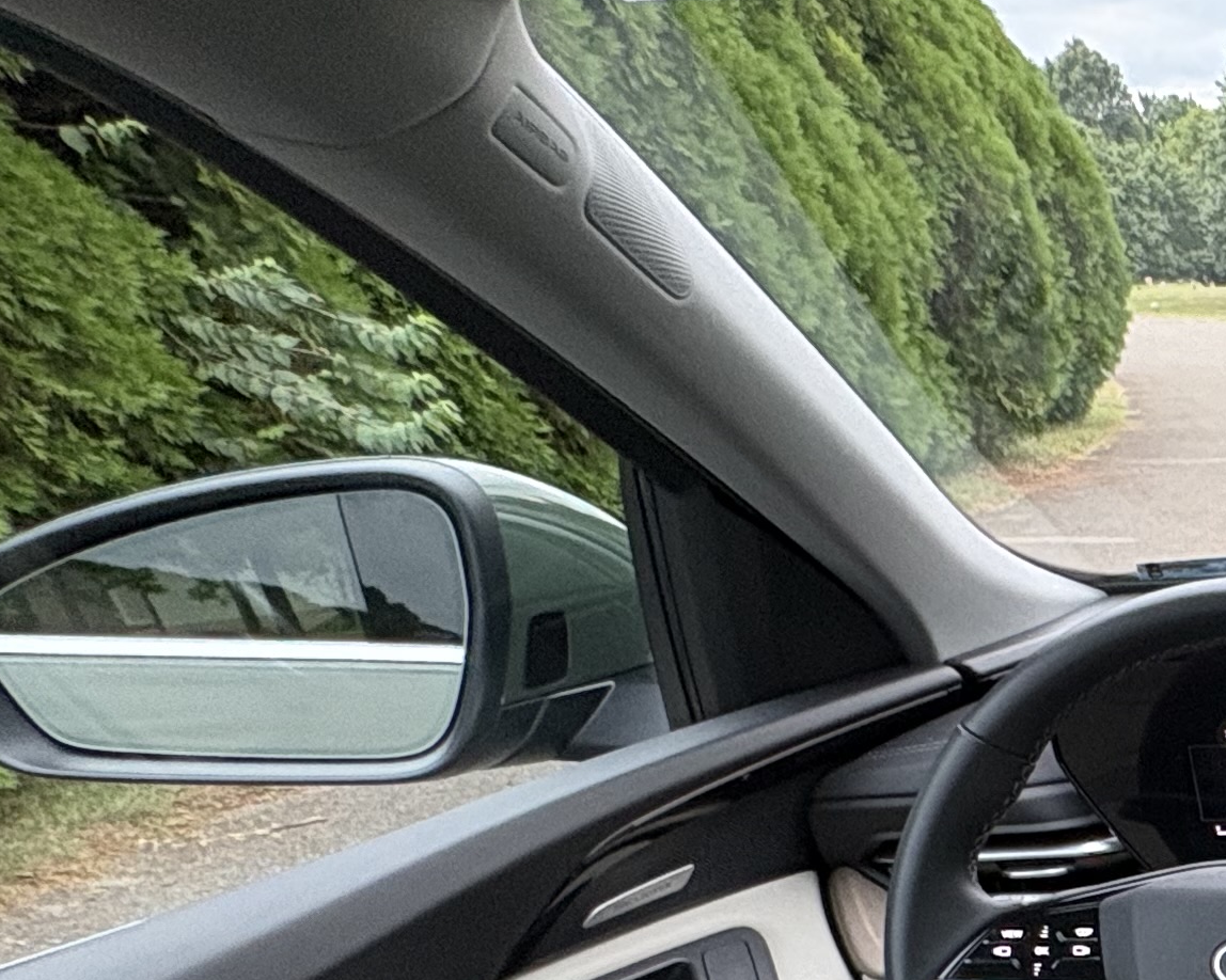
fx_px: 1741
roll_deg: +3.7
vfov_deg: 27.7
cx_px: 2068
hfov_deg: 24.1
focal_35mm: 48
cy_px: 1171
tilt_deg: -28.5
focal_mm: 2.22
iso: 250
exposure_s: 1/60
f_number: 2.2
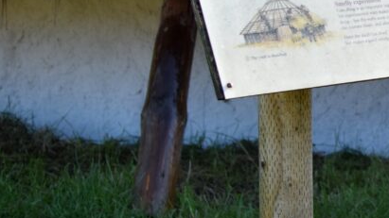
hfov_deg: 10.7
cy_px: -184
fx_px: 1989
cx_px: 634
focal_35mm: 193
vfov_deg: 6.2
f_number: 4
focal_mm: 35
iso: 450
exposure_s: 1/1000
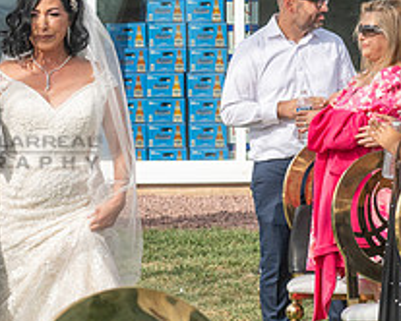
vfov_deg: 6.0
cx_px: -82
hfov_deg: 7.4
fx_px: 3065
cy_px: 145
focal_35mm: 258
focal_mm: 70
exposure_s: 1/640
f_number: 6.3
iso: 200
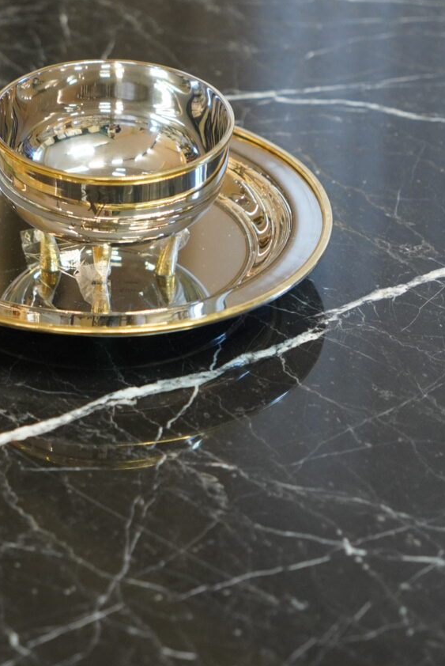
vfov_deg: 14.2
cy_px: 155
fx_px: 2664
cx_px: 103
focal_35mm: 144
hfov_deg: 9.5
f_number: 2.8
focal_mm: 50
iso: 800
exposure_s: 1/125
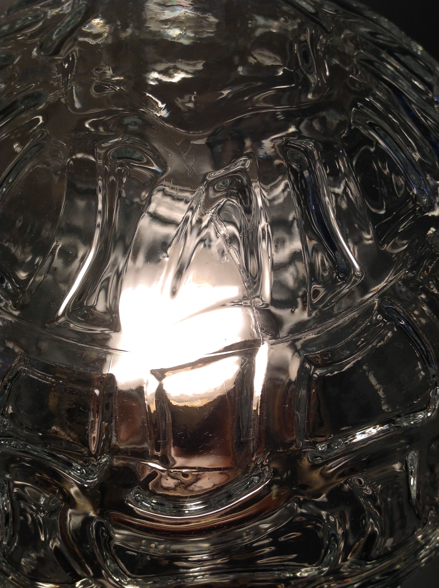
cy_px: 294
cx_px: 220
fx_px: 593
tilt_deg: -59.2
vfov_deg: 52.7
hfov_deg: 40.6
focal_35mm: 35
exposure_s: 1/100
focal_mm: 4.28
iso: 64
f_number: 2.4
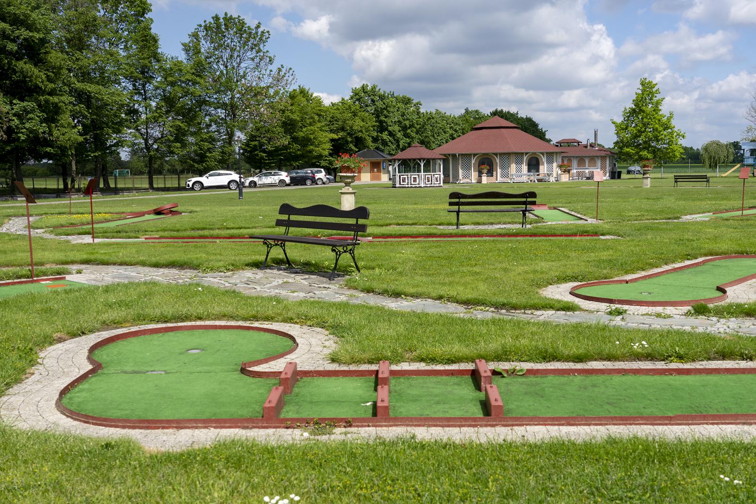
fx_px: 798
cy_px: 252
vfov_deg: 35.1
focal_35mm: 38
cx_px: 378
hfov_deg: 50.7
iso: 160
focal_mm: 38
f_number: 8
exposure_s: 1/400
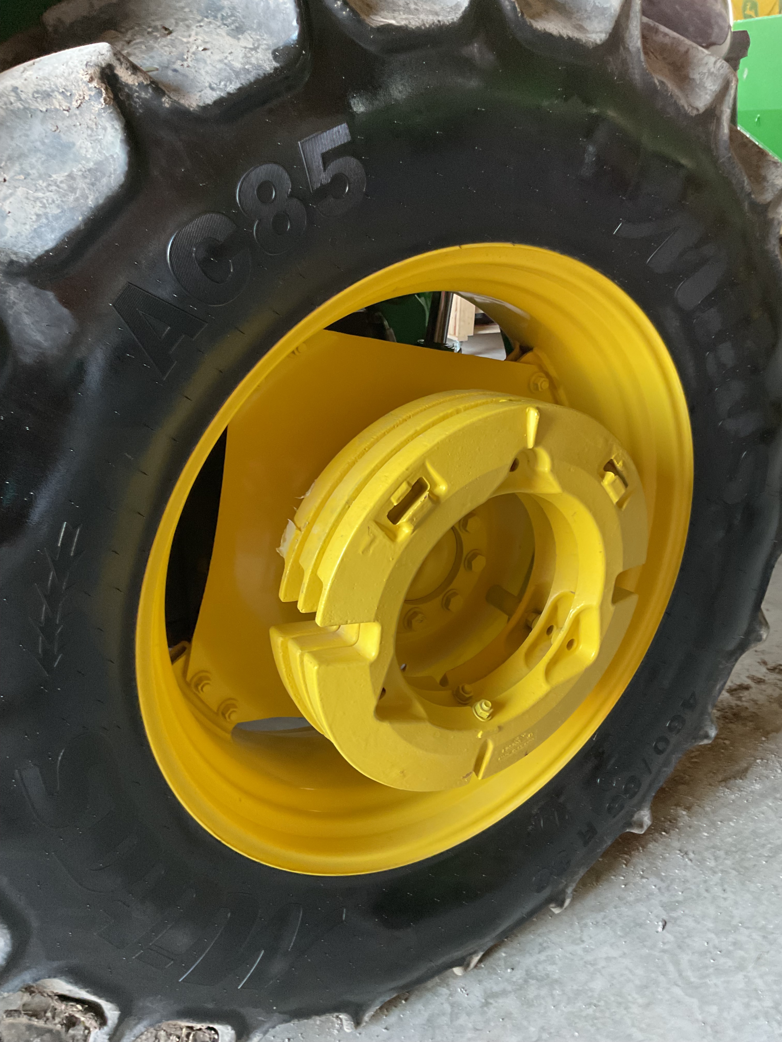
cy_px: 521
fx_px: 874
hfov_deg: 48.2
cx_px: 391
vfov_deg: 61.7
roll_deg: +0.5
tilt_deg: -23.4
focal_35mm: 29
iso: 250
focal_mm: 3
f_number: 1.8
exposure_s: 1/40
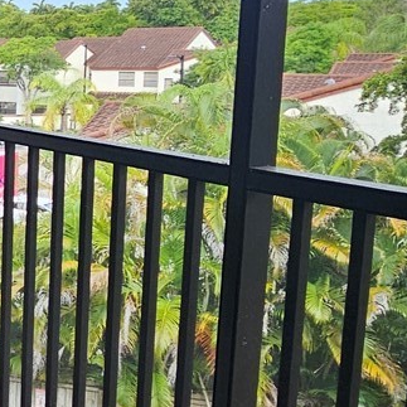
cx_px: -287
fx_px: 758
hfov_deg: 21.7
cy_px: 158
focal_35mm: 57
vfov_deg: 29.9
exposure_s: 1/220
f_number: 2.2
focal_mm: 2.2
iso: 50
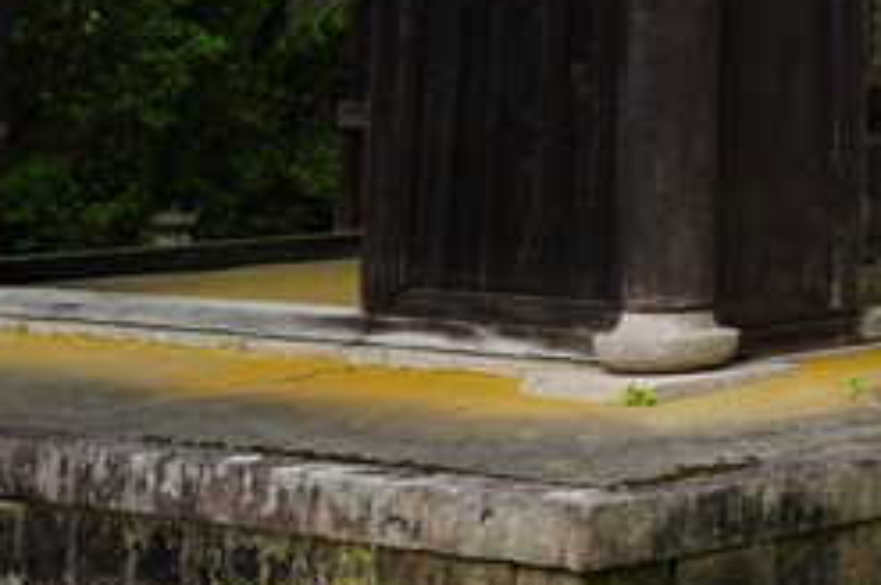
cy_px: -603
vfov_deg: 11.4
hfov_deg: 17.3
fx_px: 2640
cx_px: 1284
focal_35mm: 108
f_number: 4.5
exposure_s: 1/80
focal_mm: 26
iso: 100
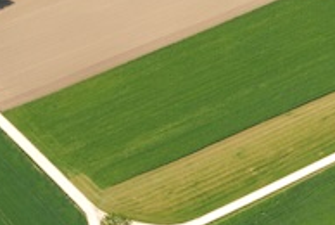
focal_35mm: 158
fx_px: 1472
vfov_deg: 8.7
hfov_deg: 12.9
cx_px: 307
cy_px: 154
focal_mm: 32
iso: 320
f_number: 9
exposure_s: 1/320
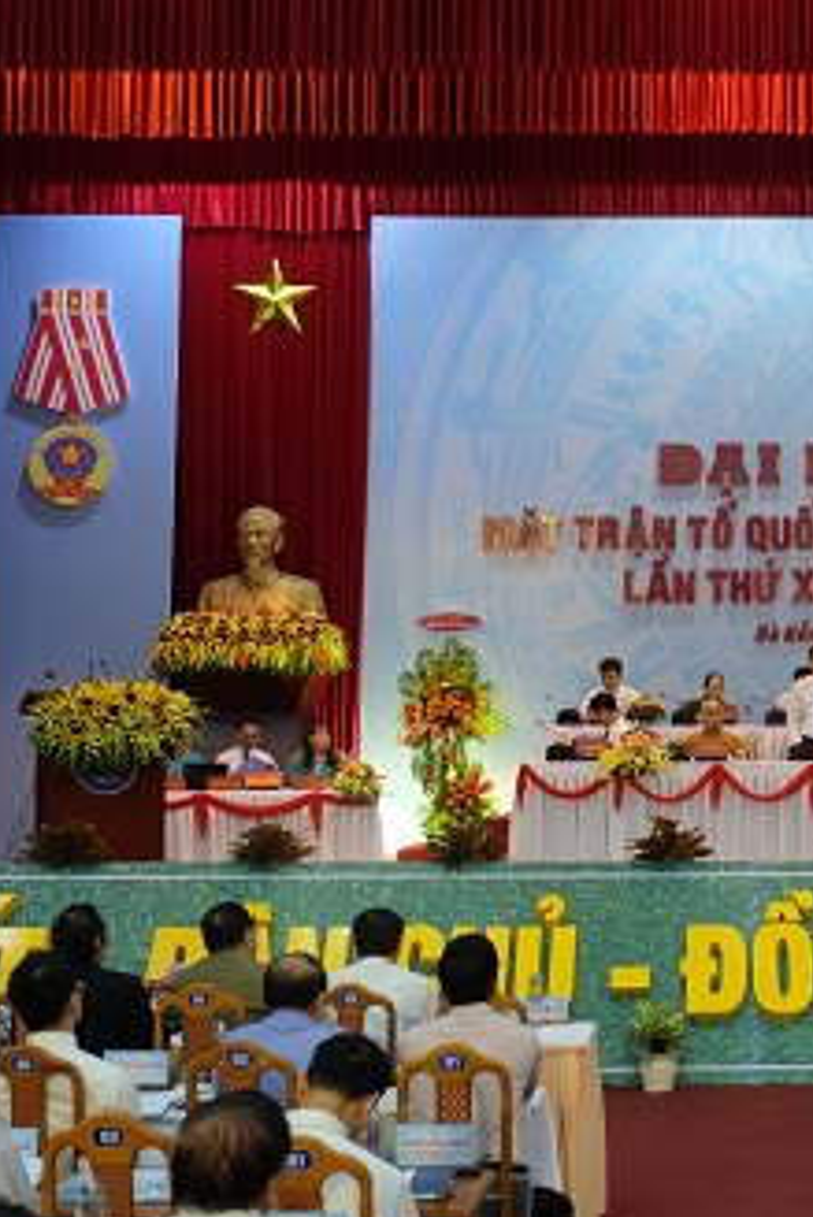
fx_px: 2064
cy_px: 610
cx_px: 761
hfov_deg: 21.7
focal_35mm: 61
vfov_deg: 32.9
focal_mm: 26.9
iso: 1250
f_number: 4.5
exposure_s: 1/70
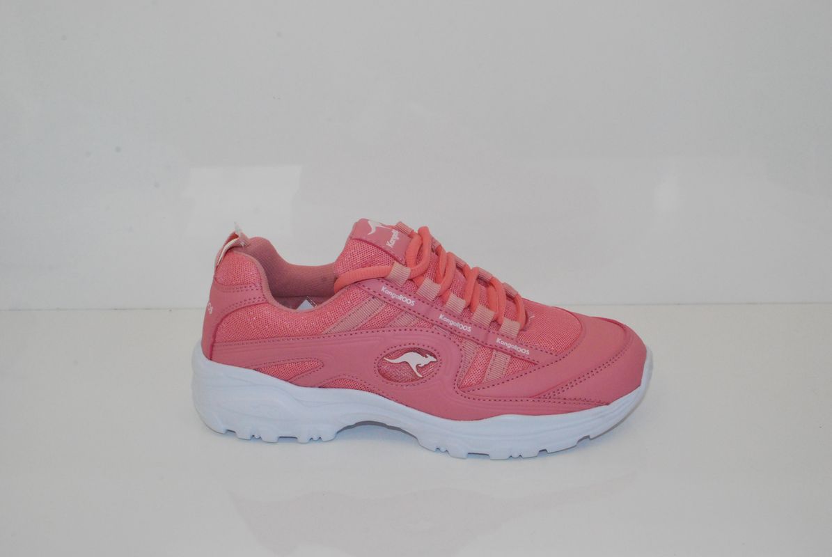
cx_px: 416
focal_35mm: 39
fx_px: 902
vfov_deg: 34.3
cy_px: 278
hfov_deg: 49.5
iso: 1600
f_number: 14
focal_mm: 26
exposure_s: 1/200
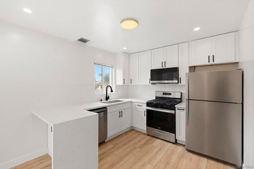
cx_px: 127
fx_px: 113
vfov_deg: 73.7
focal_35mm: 16
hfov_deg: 96.8
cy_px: 84
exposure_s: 1/30
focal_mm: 16
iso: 500
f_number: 8
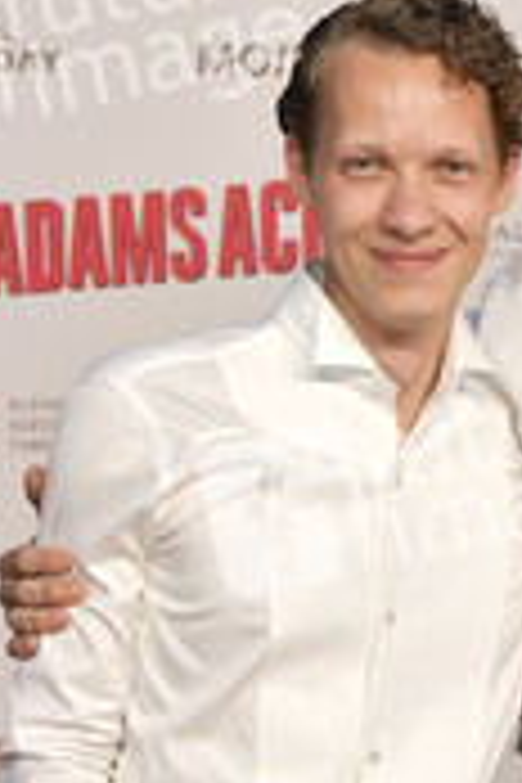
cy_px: 716
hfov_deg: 10.2
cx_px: 562
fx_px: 2893
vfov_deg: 15.2
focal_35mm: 133
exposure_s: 1/160
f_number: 7.1
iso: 1600
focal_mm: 58
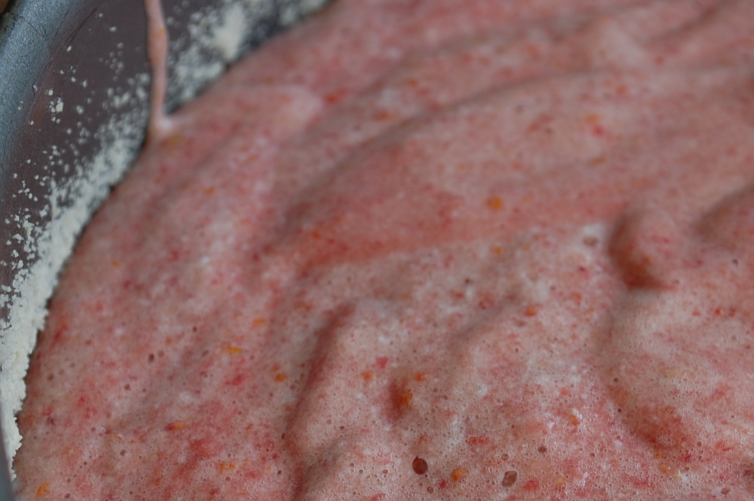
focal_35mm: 113
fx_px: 2358
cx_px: 360
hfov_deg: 18.2
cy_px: 337
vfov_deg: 12.1
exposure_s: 1/60
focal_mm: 55
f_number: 8
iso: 200
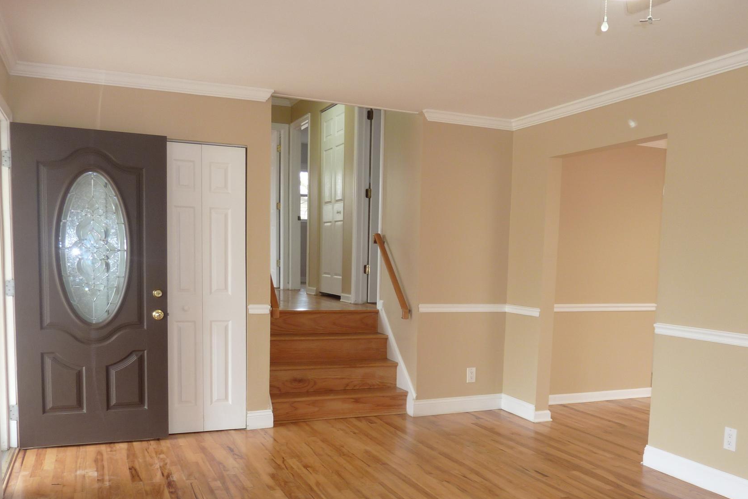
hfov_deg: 58.6
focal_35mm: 32
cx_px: 408
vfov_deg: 40.5
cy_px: 342
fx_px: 665
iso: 100
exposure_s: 1/20
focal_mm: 4.1
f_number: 3.3
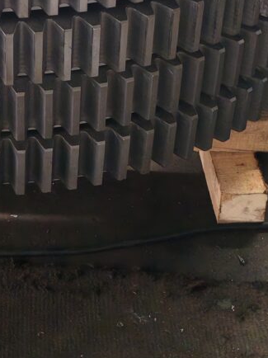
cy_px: -89
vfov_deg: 21.2
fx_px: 878
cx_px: -18
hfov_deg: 16.9
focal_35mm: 85
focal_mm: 5.52
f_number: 1.95
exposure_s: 1/100
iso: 125
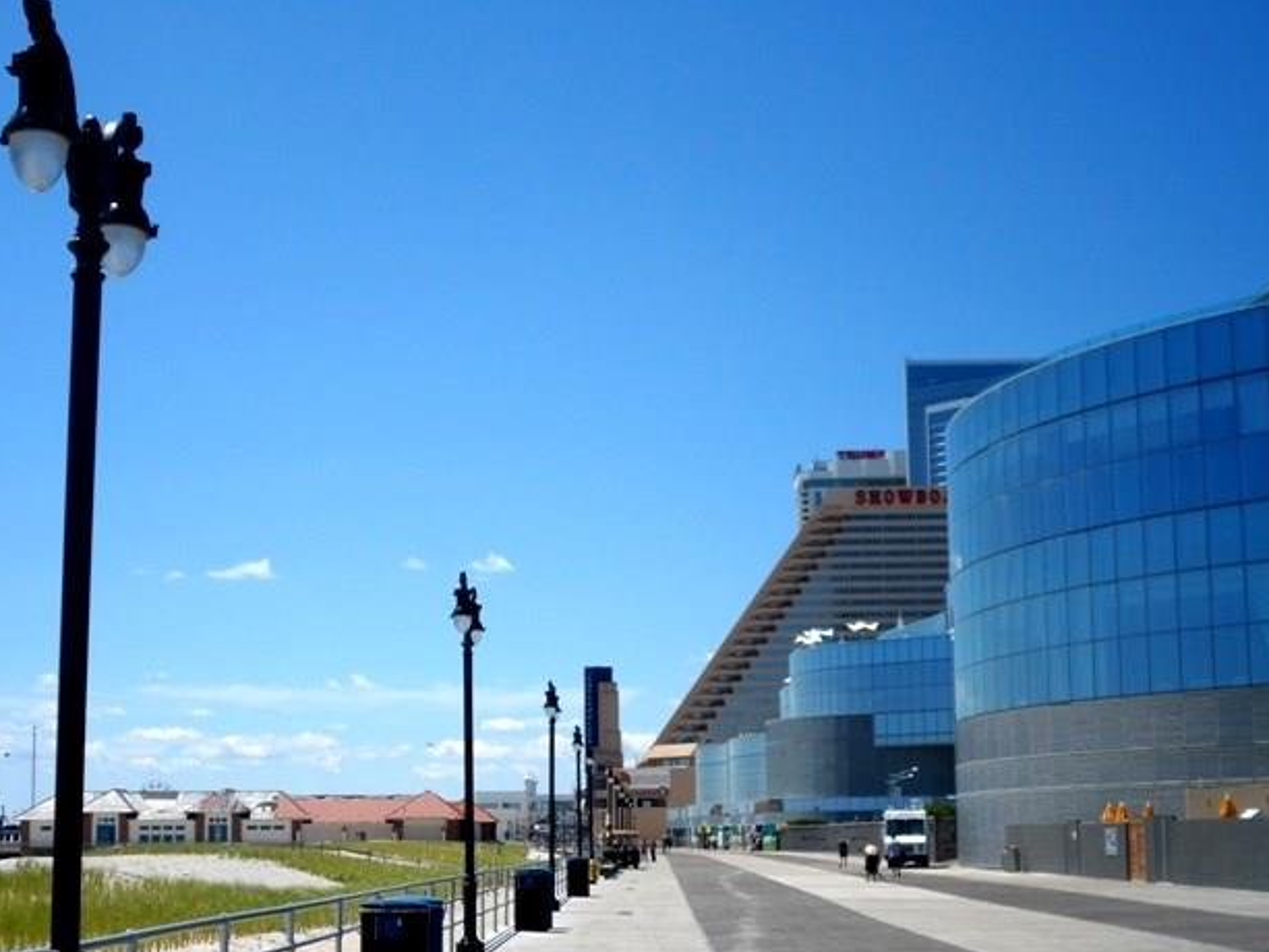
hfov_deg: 40.4
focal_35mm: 47
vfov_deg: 30.7
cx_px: 590
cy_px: 617
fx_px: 1723
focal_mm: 6.5
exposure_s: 1/2000
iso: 80
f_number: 3
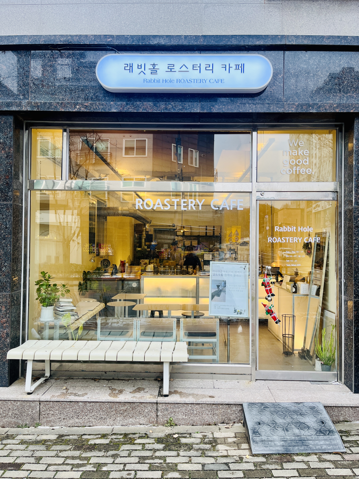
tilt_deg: +1.6
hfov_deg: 53.1
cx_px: 180
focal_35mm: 26
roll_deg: -0.9
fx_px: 360
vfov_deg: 67.3
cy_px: 240
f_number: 1.6
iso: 50
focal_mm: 5.1
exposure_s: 1/164
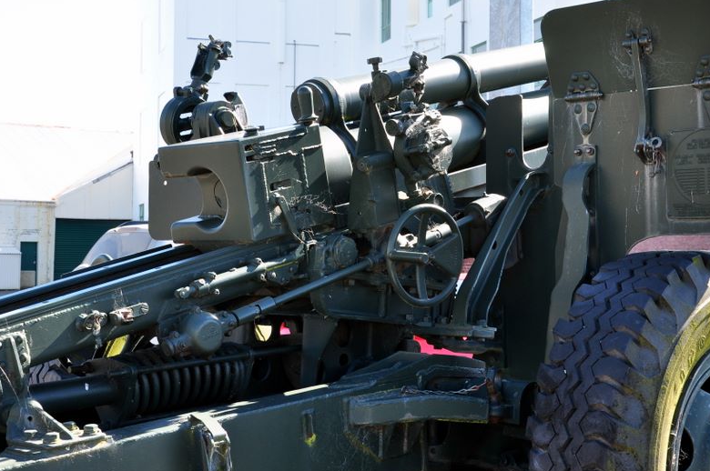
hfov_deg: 31.9
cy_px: 175
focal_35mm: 63
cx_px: 311
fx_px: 1241
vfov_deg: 21.5
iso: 200
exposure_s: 1/100
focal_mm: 32
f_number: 9
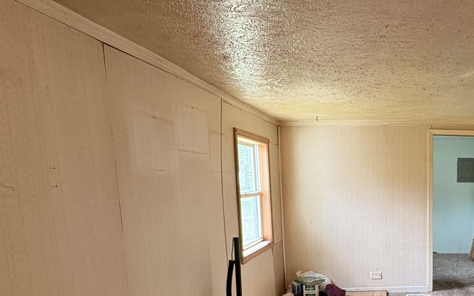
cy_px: 237
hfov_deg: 53.3
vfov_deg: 38.0
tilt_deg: -7.4
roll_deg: -1.1
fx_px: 413
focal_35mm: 32
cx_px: 414
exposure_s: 1/60
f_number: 2.2
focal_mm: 2.22
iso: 250
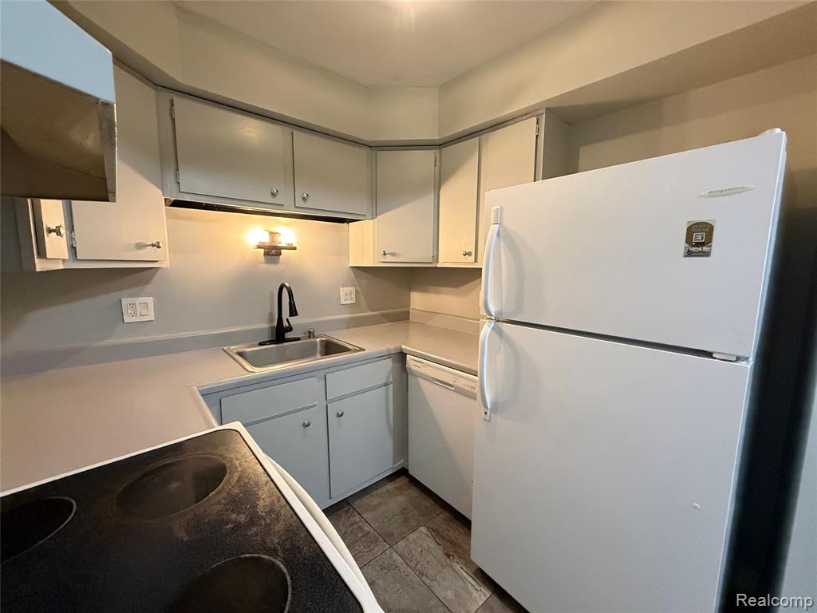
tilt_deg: -7.3
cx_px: 408
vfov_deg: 85.7
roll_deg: -0.6
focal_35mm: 14
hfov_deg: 102.1
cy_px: 306
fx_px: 330
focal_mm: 2.22
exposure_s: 1/60
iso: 640
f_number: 2.2
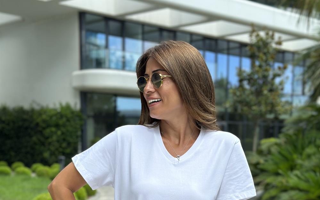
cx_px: 160
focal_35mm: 68
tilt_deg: -5.1
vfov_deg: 18.7
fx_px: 593
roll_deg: -0.3
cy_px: 193
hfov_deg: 30.2
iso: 80
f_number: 1.78
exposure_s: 1/1613
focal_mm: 6.86
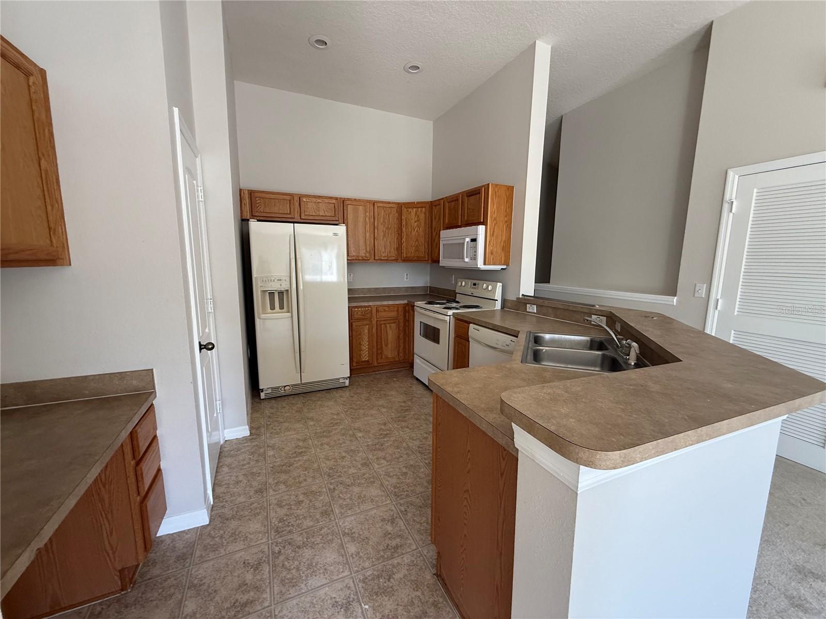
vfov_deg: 85.7
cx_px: 413
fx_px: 334
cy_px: 310
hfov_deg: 102.1
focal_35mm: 14
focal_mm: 2.22
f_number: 2.2
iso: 250
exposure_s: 1/99
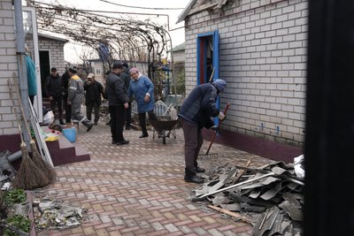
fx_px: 364
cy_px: 118
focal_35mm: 37
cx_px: 177
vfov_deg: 36.0
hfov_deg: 51.9
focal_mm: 37
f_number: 2.8
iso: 320
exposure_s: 1/1000
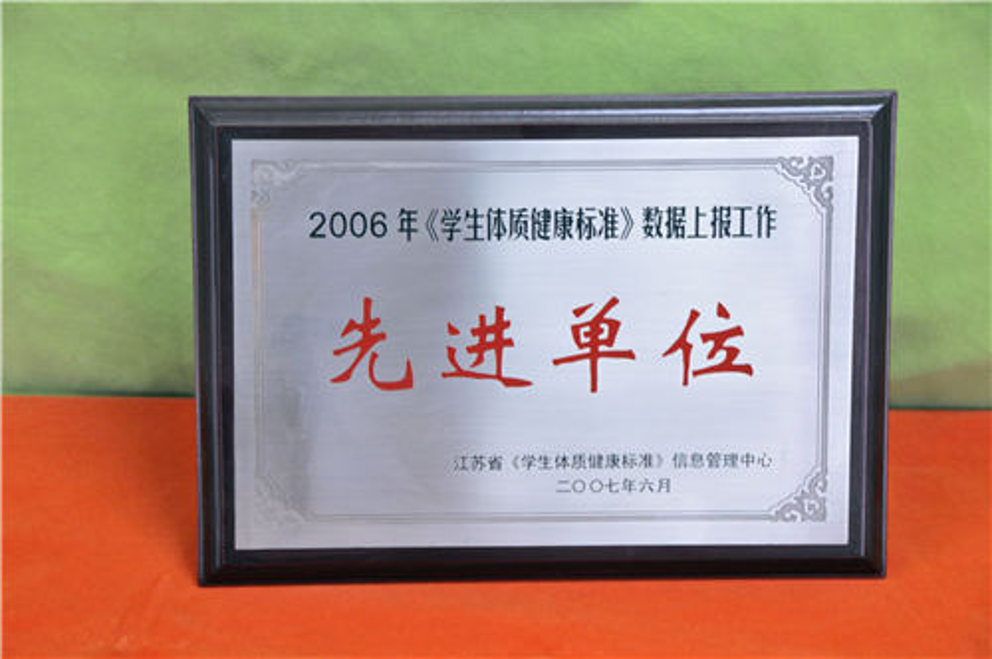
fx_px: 3302
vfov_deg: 11.4
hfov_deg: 17.1
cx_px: 496
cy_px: 330
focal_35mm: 120
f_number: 8
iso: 640
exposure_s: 1/13
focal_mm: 80
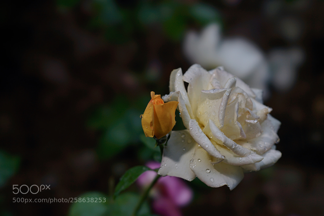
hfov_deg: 20.4
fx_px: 900
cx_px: 162
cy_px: 108
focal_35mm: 100
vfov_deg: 13.7
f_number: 5.6
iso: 160
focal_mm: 100
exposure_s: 1/100
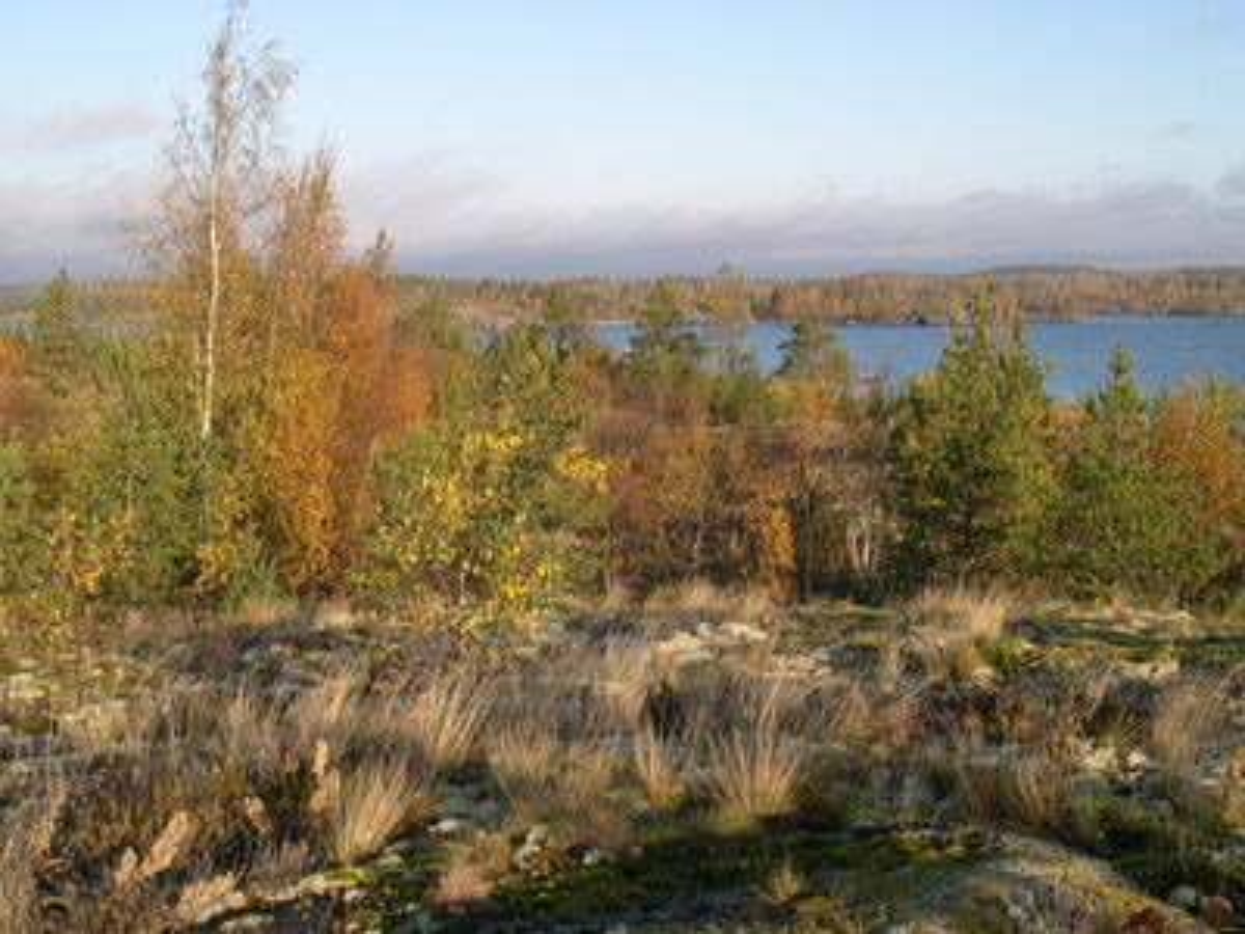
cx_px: 622
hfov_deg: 44.8
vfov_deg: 34.3
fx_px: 1511
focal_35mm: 42
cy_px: 467
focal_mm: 9
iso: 100
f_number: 8
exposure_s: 1/92.3
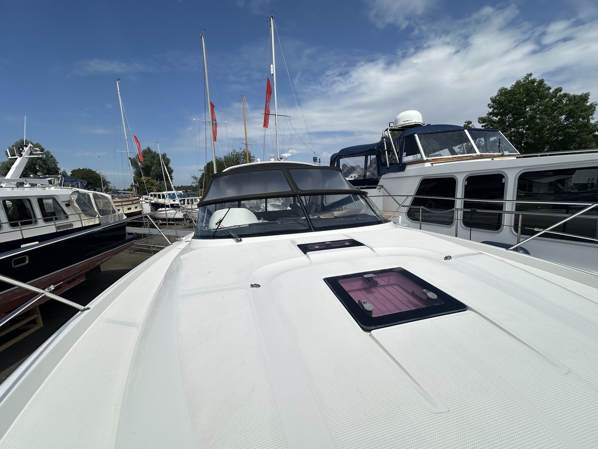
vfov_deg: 85.7
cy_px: 224
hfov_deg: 102.1
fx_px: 242
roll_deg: +1.3
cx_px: 299
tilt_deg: -9.9
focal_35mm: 14
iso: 50
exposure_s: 1/7813
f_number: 2.2
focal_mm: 2.22
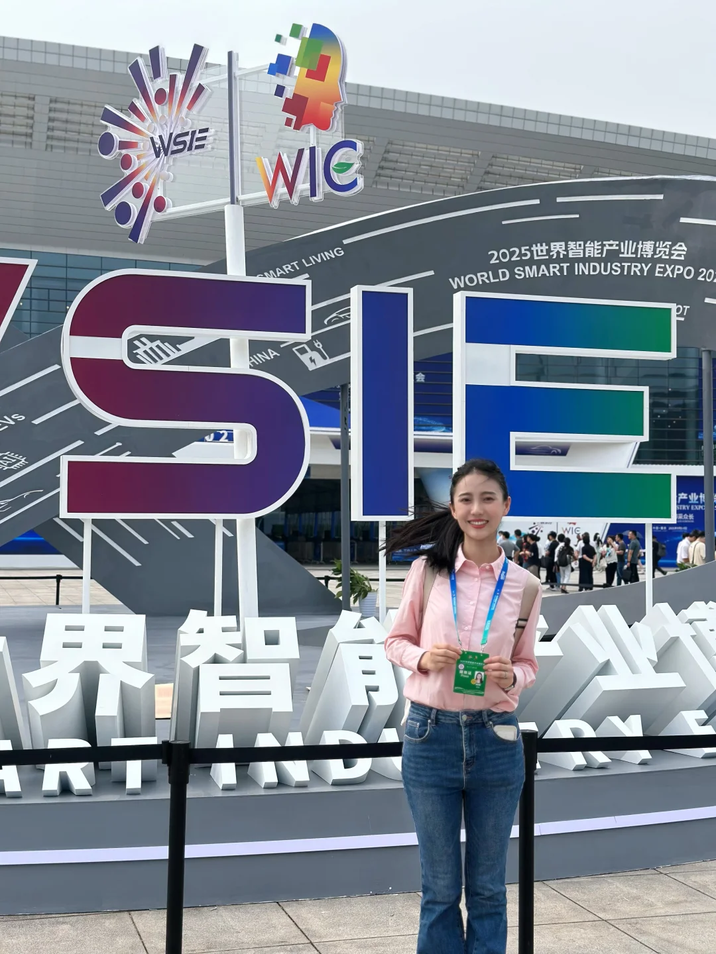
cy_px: 477
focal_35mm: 48
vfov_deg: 39.7
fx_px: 1324
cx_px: 358
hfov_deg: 30.3
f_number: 1.78
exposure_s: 1/4566
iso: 80
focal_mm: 6.86
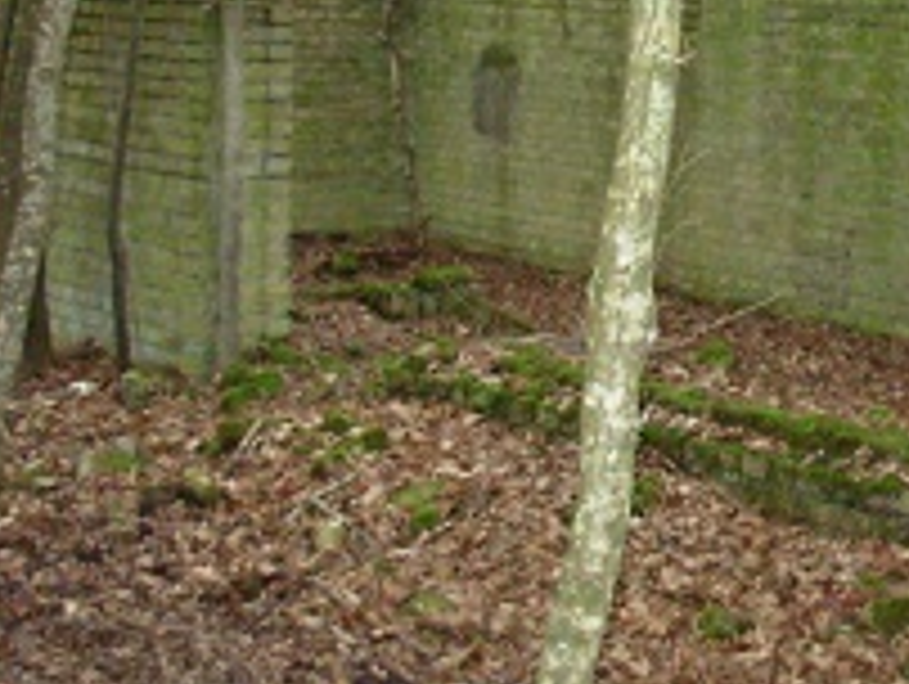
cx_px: 788
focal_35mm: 106
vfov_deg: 14.0
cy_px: 209
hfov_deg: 18.3
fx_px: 2787
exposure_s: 1/128
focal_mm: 6.3
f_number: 2.9
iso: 200
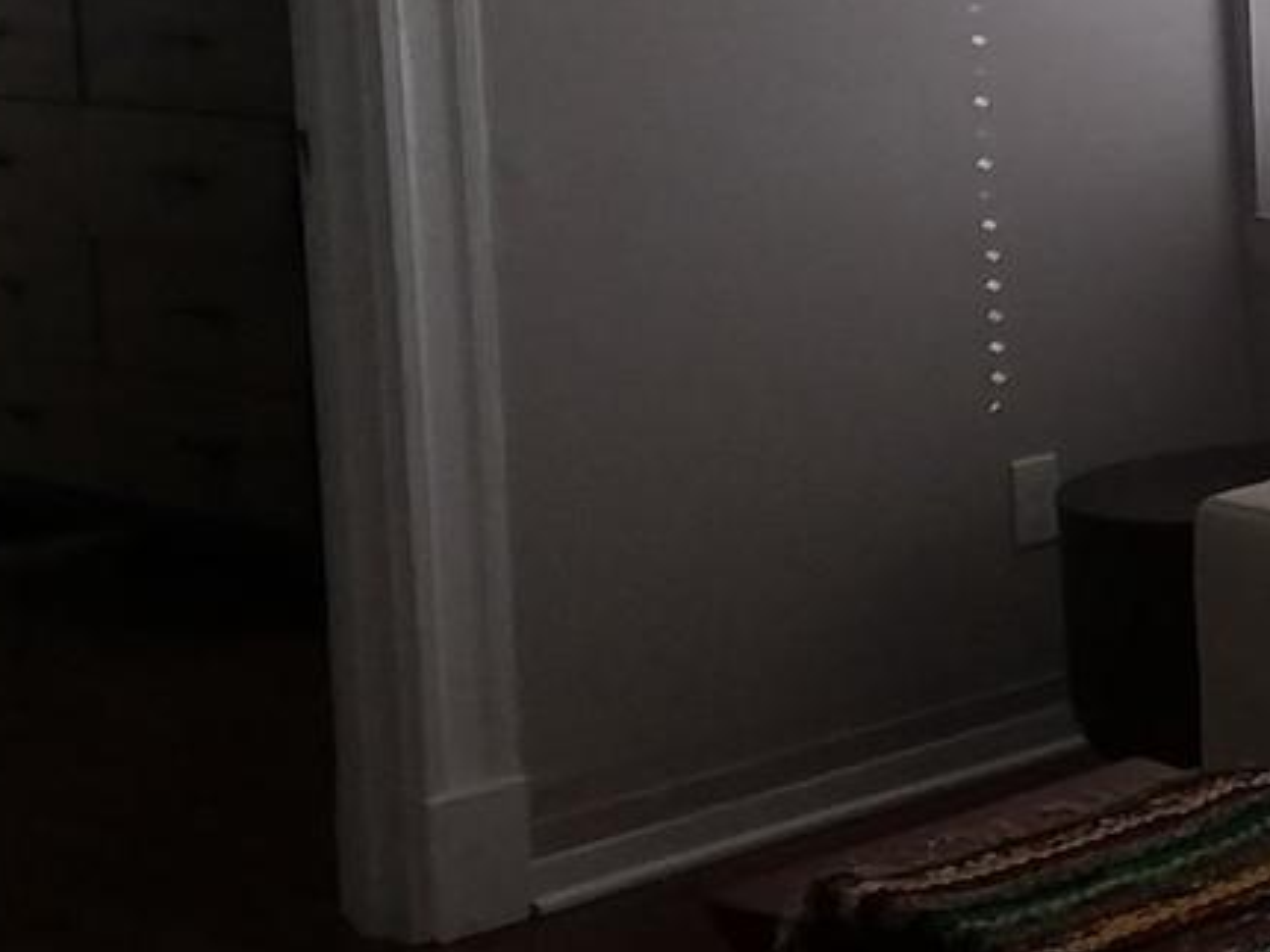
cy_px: 72
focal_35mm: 97
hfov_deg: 18.1
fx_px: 3558
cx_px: 1892
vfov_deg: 15.0
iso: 40
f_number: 1.9
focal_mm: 2.47
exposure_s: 1/386
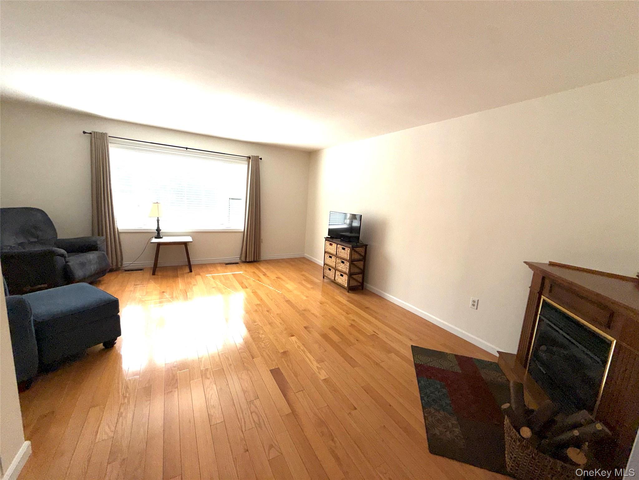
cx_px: 320
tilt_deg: -9.4
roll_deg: -4.4
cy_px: 240
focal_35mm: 14
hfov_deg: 102.1
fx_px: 258
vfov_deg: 85.7
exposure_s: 1/257
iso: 16
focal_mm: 2.22
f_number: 2.2
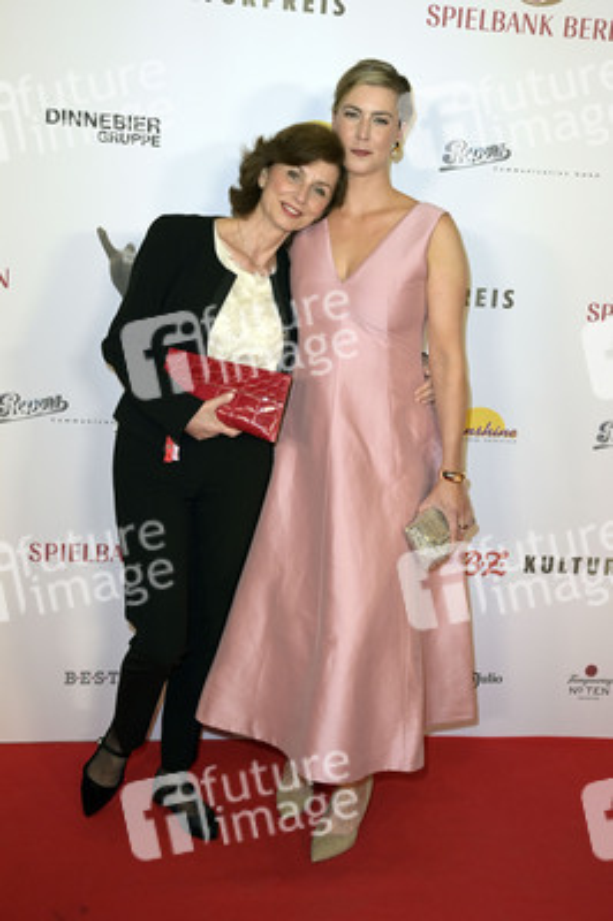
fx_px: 1177
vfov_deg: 42.8
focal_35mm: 46
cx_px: 306
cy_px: 460
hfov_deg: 29.2
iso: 640
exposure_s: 1/160
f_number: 5.6
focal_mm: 46
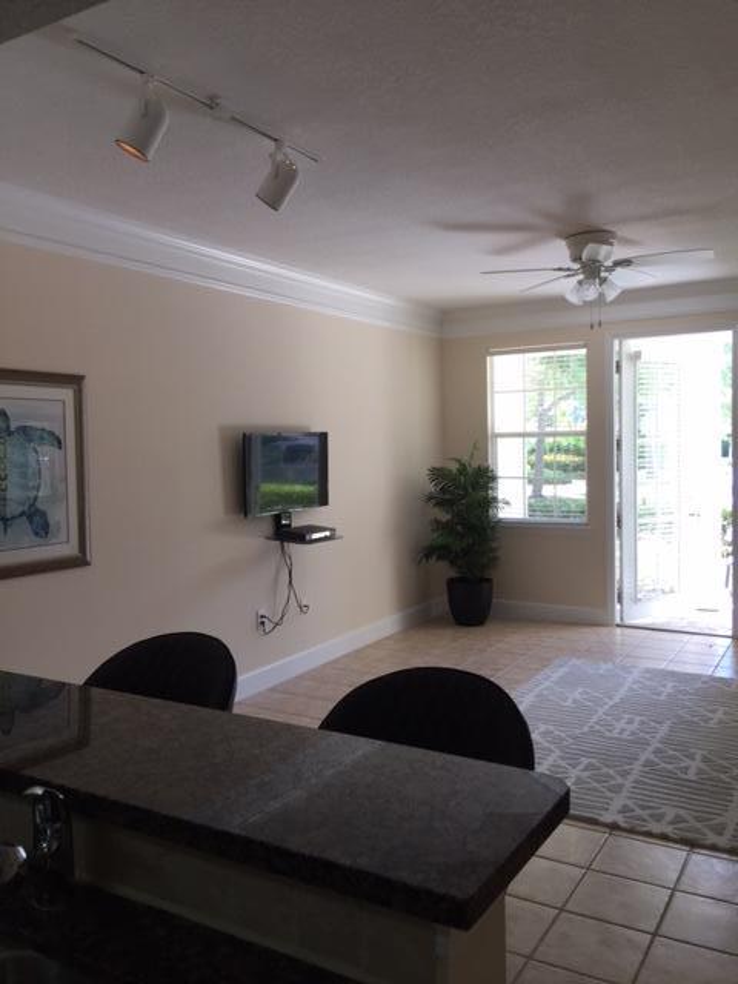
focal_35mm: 29
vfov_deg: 61.7
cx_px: 369
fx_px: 824
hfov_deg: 48.2
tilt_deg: -1.2
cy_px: 492
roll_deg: +0.8
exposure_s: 1/120
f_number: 2.2
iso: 32
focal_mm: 4.15
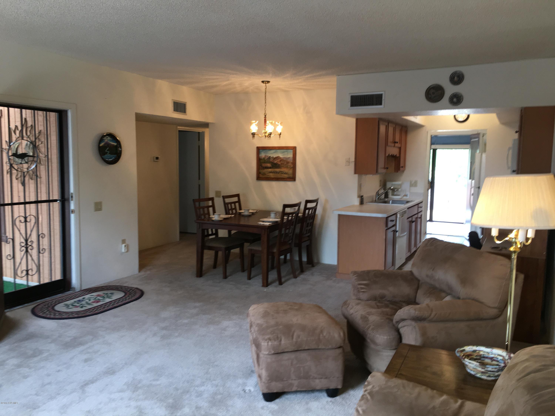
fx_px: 465
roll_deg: -0.7
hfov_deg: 61.7
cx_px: 278
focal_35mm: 29
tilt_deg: -6.2
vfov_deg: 48.2
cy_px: 208
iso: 50
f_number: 2.2
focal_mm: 4.15
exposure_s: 1/30
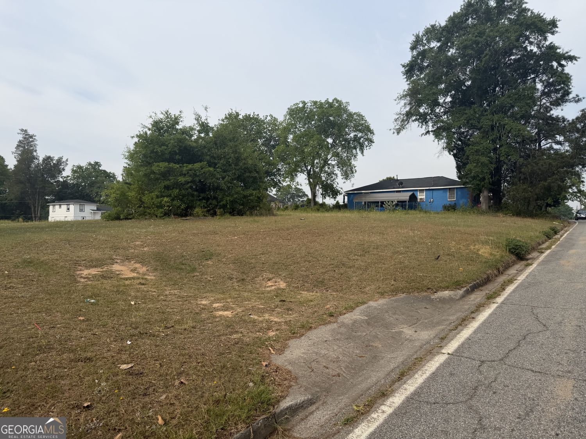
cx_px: 293
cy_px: 220
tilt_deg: +2.2
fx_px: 406
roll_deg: -0.1
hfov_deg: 71.6
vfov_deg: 56.8
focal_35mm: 24
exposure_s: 1/4673
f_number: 1.78
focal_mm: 6.76
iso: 80
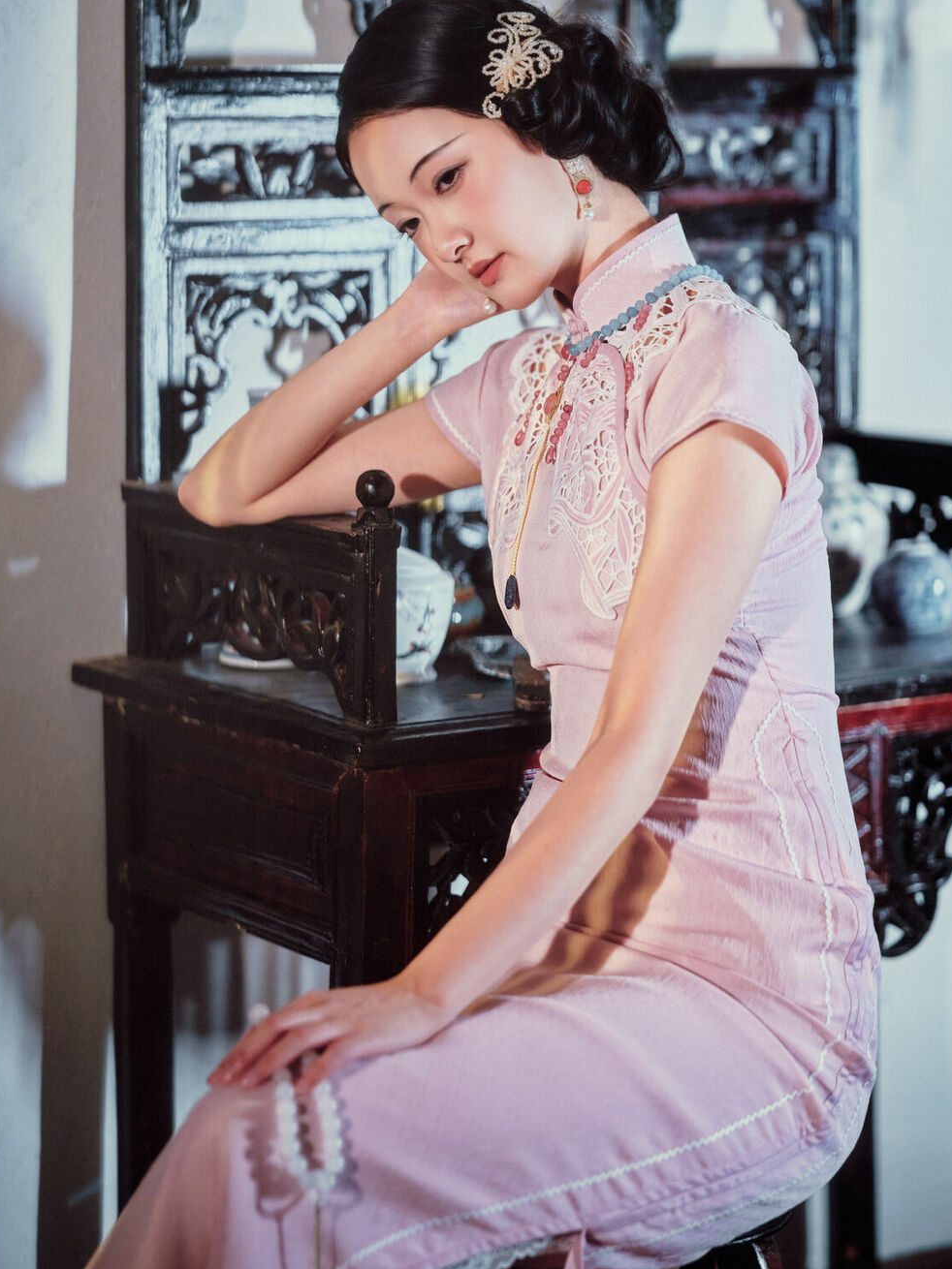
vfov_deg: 21.1
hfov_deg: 15.9
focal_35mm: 93
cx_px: 497
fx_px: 3411
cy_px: 600
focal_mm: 110
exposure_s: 1/200
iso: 640
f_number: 2
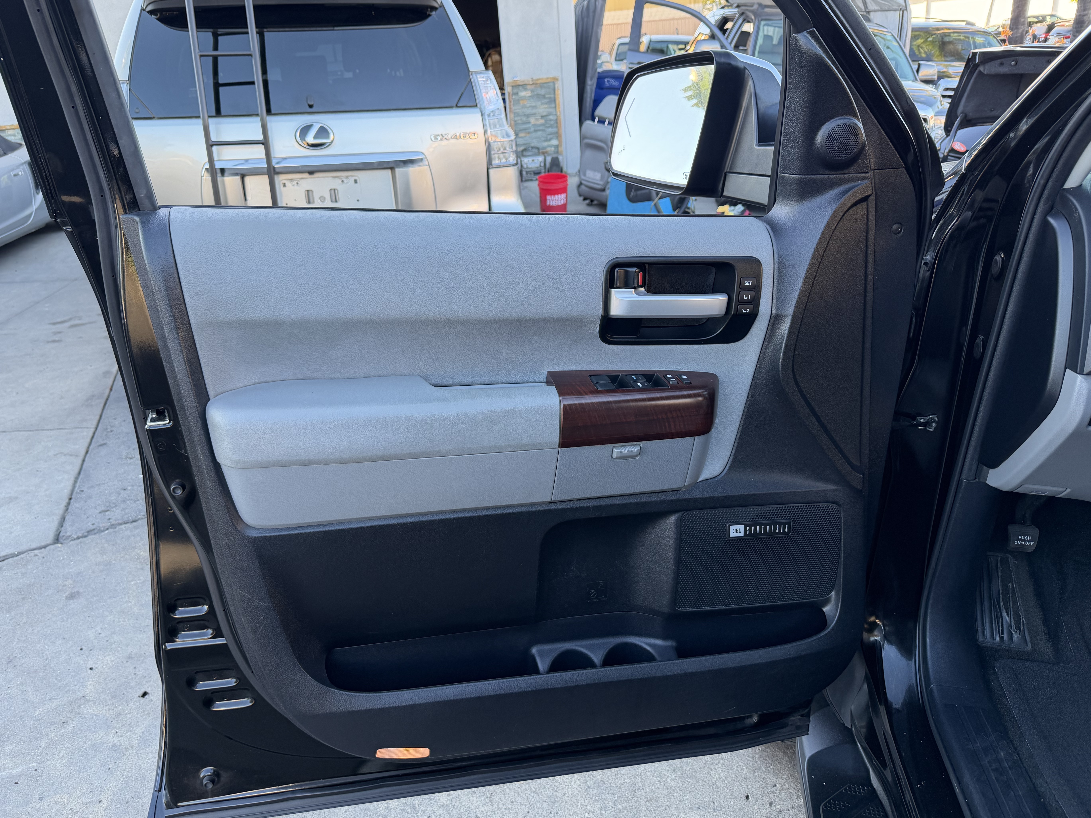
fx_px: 788
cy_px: 404
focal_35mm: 25
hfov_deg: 69.4
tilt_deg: -21.1
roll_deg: +5.6
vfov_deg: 54.9
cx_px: 524
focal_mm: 6.76
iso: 100
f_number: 1.78
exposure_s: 1/141
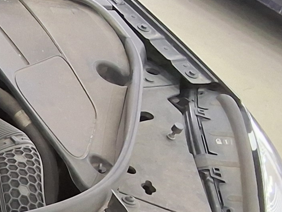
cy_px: 223
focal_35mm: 129
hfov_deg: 13.1
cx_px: -299
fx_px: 1051
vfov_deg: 11.4
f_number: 1.9
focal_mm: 2.91
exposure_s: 1/60
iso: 50
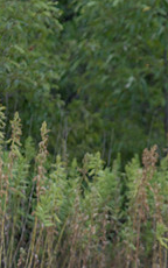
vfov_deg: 11.2
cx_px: 289
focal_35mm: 187
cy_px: 199
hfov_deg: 6.9
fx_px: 1368
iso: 320
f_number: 2.8
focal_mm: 70
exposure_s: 1/320
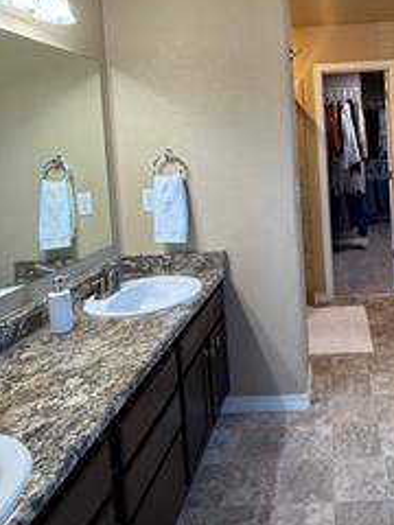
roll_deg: +3.9
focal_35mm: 28
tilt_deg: -2.9
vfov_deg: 61.5
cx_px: 322
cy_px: 164
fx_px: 425
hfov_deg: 46.8
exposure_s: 1/120
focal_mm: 2.22
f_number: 2.2
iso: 320
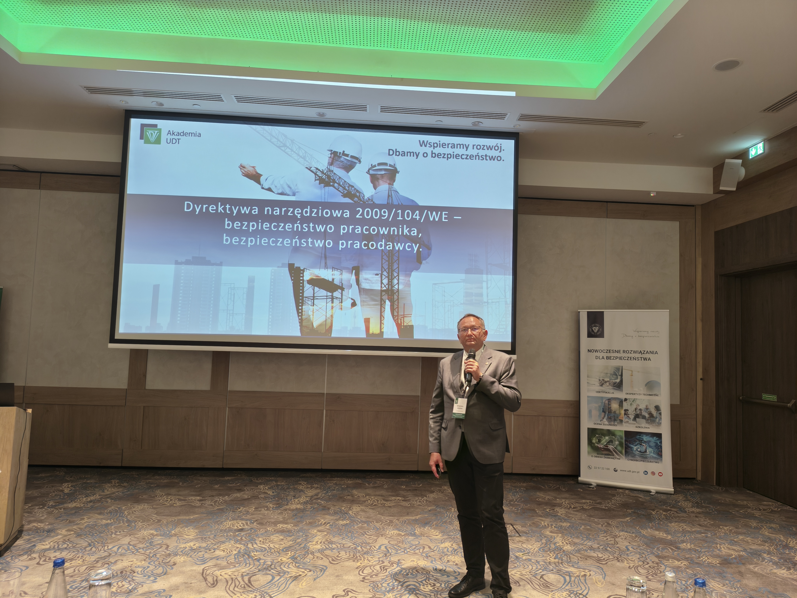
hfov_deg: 71.6
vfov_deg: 56.8
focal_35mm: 24
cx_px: 398
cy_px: 299
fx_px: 553
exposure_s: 1/50
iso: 857
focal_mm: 5.56
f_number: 1.8
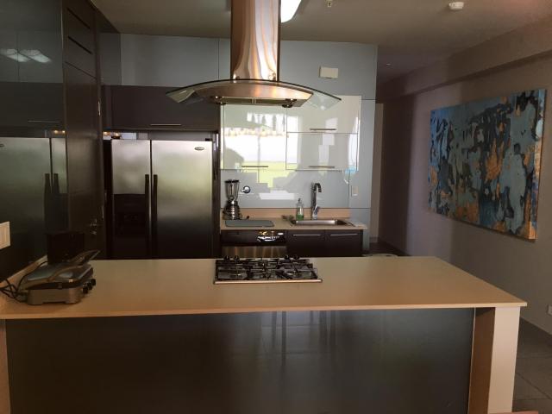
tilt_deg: -8.6
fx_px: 462
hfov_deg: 61.7
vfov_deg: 48.2
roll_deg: +0.8
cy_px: 207
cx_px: 276
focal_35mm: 29
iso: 32
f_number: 2.2
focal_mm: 4.15
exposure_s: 1/30
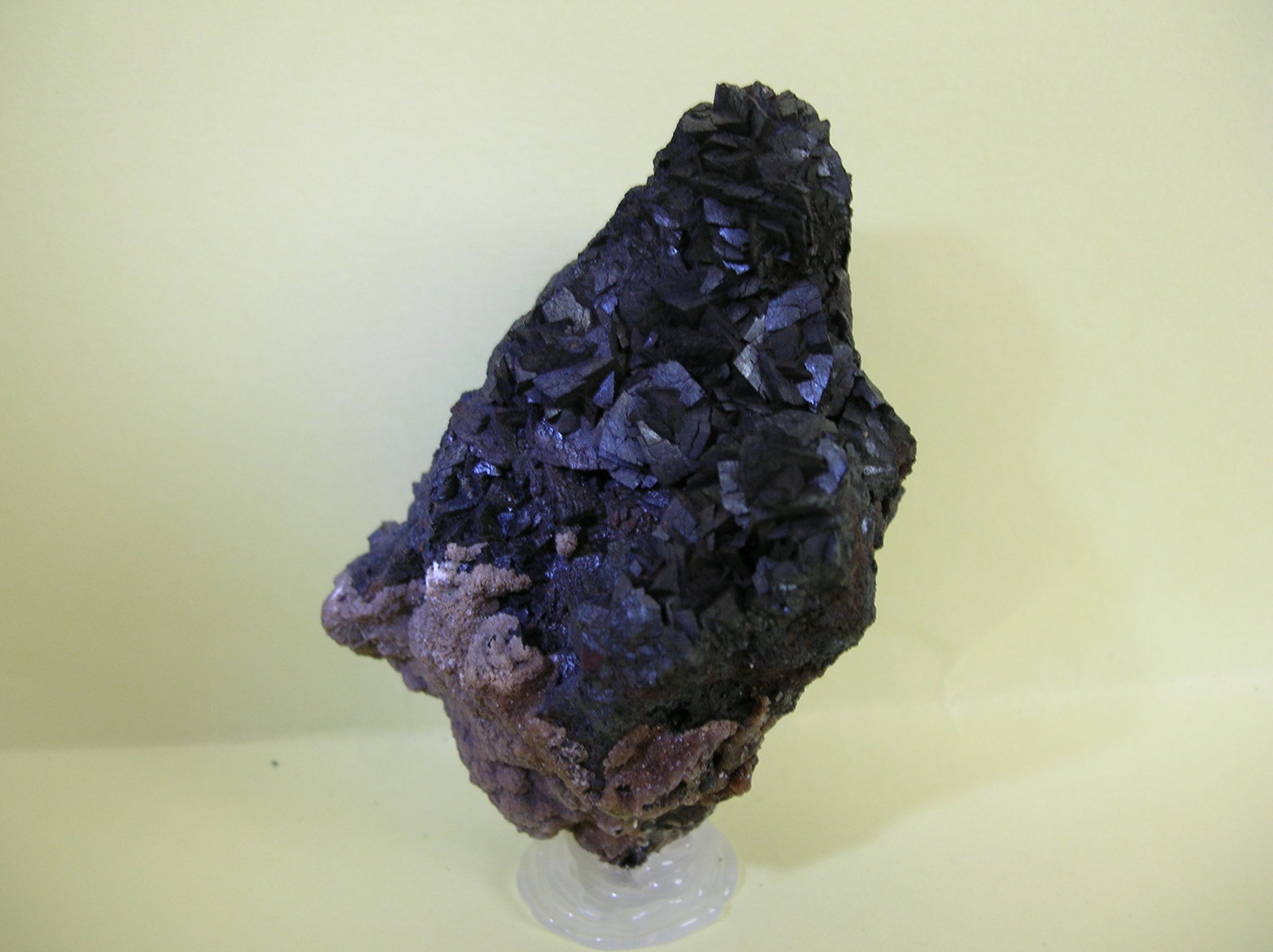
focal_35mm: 36
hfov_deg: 51.4
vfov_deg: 39.6
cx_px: 636
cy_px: 476
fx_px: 1323
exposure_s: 1/10.8
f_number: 2.7
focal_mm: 6
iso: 50
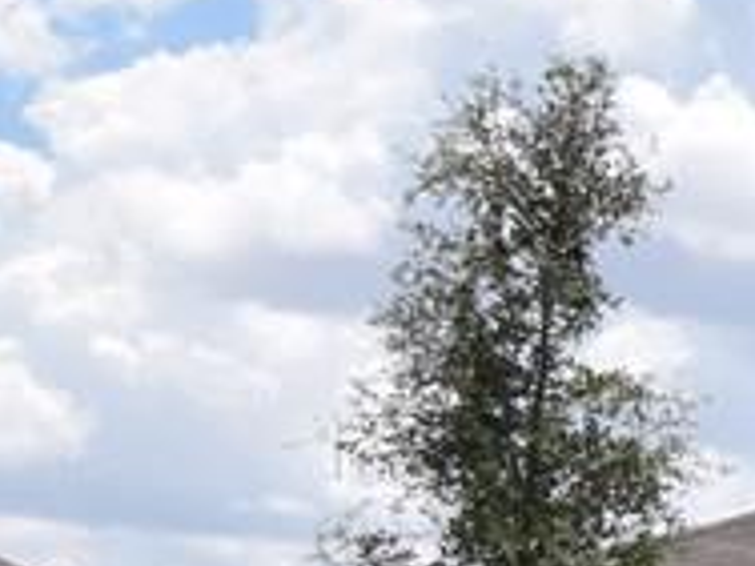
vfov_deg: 11.6
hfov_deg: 13.0
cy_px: 686
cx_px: 1659
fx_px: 2721
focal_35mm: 125
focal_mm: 15
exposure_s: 1/500
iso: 200
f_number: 11
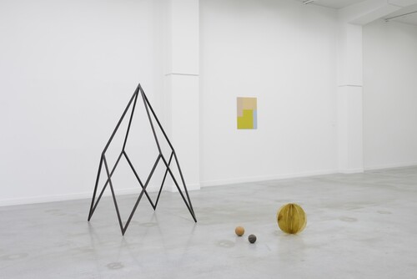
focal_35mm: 35
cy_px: 140
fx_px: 406
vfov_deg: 37.9
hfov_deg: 54.4
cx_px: 208
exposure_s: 1.3
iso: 100
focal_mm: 35
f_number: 10
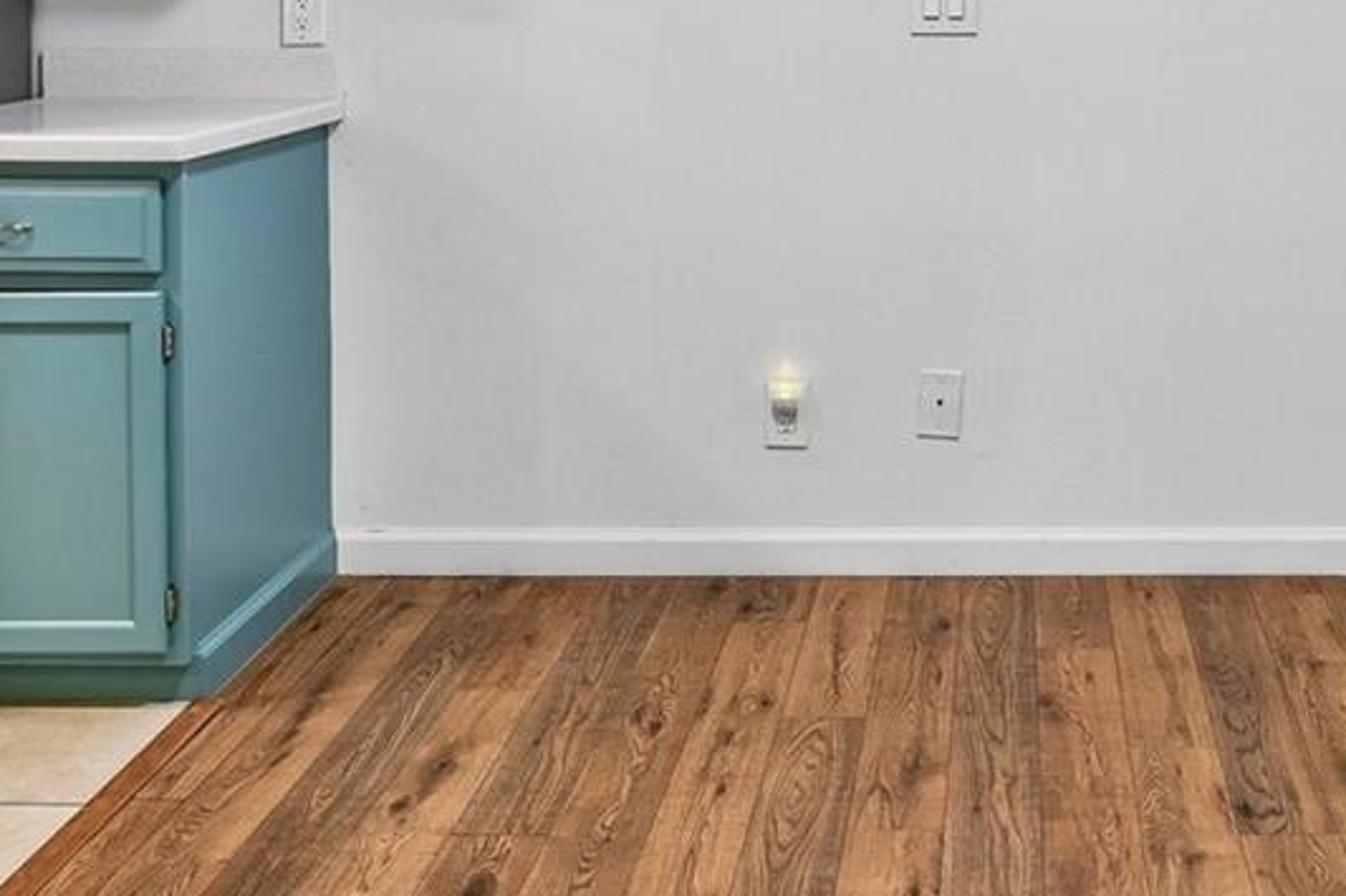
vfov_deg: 26.4
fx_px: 1794
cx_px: 1003
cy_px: -23
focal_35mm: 48
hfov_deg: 40.0
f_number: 11
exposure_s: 1/6
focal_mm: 16
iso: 400
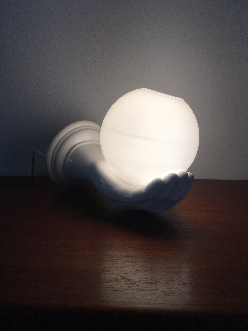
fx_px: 277
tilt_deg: -14.8
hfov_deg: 48.2
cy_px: 166
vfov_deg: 61.7
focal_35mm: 29
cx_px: 124
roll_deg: +0.4
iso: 25
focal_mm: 4.15
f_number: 2.2
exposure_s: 1/334
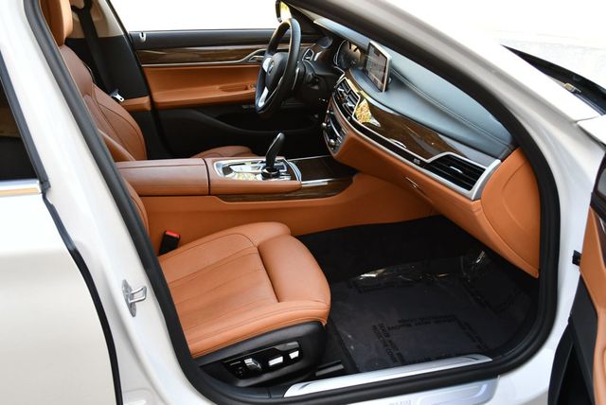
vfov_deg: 36.9
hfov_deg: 53.1
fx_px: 607
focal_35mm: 36
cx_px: 303
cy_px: 202
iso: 400
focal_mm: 18
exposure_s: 1/250
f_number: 4
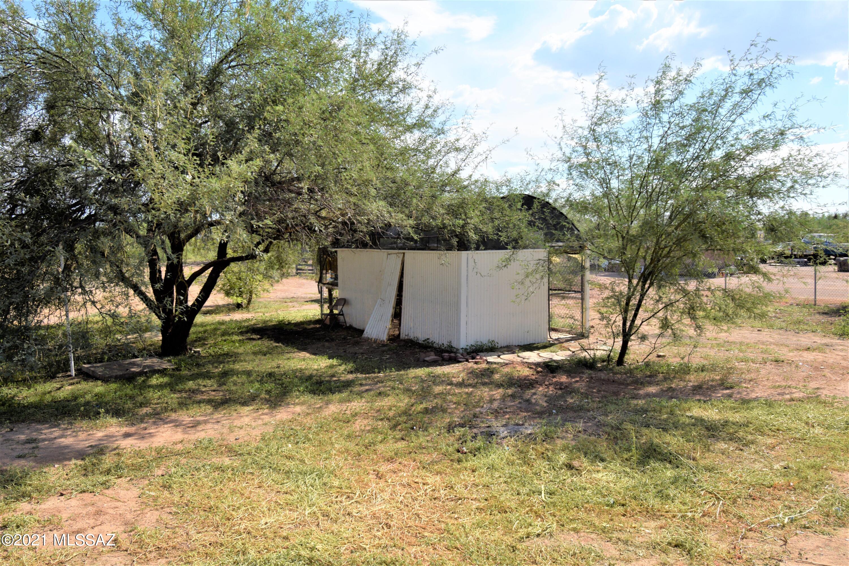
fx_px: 707
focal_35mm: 30
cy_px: 283
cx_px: 424
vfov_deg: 43.6
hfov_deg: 61.9
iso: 100
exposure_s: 1/200
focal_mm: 20
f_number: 13
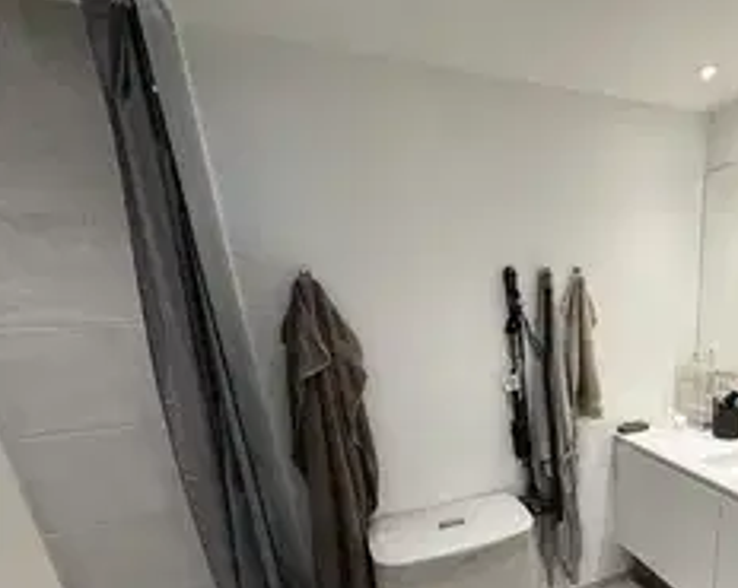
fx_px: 480
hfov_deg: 68.2
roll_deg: +2.0
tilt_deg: -17.9
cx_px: 587
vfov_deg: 59.6
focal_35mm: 22
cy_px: 442
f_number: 2.2
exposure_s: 1/100
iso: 100
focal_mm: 2.22
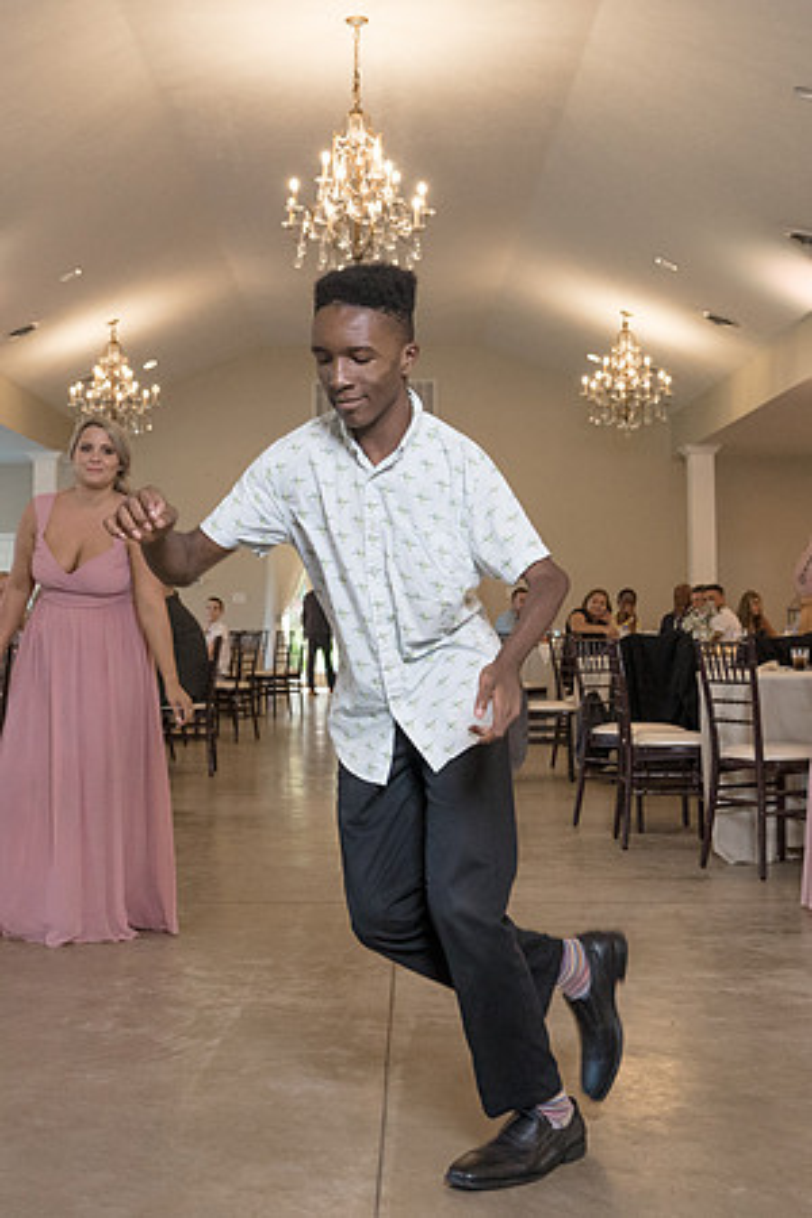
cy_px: 528
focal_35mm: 45
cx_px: 306
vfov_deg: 43.4
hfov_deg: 29.7
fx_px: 1528
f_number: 4
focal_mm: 26
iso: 2000
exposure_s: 1/250
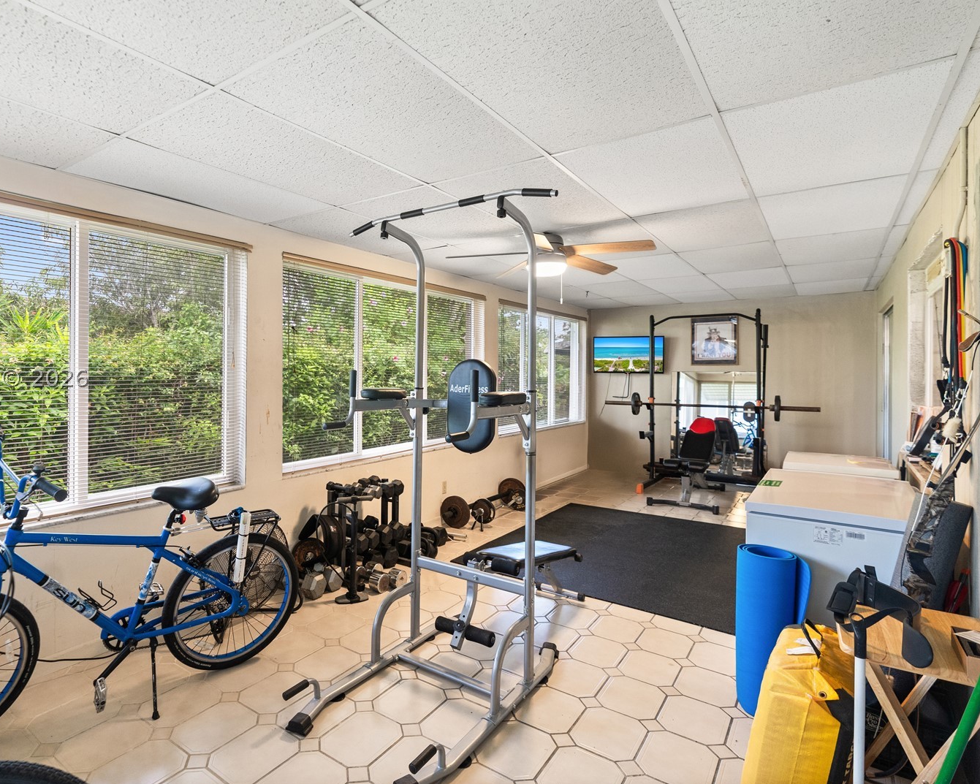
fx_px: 551
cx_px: 375
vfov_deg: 70.8
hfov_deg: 81.9
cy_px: 377
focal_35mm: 19
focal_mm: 16
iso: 1600
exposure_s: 1/15
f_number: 4
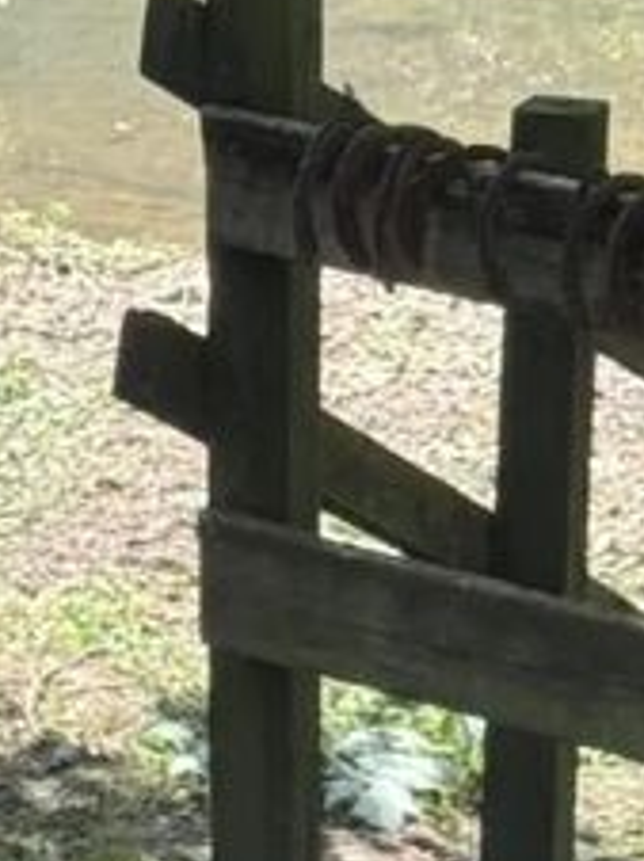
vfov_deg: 6.8
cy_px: 40
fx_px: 7207
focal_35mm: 290
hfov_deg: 5.1
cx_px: -72
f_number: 1.78
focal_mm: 6.76
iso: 64
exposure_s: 1/495
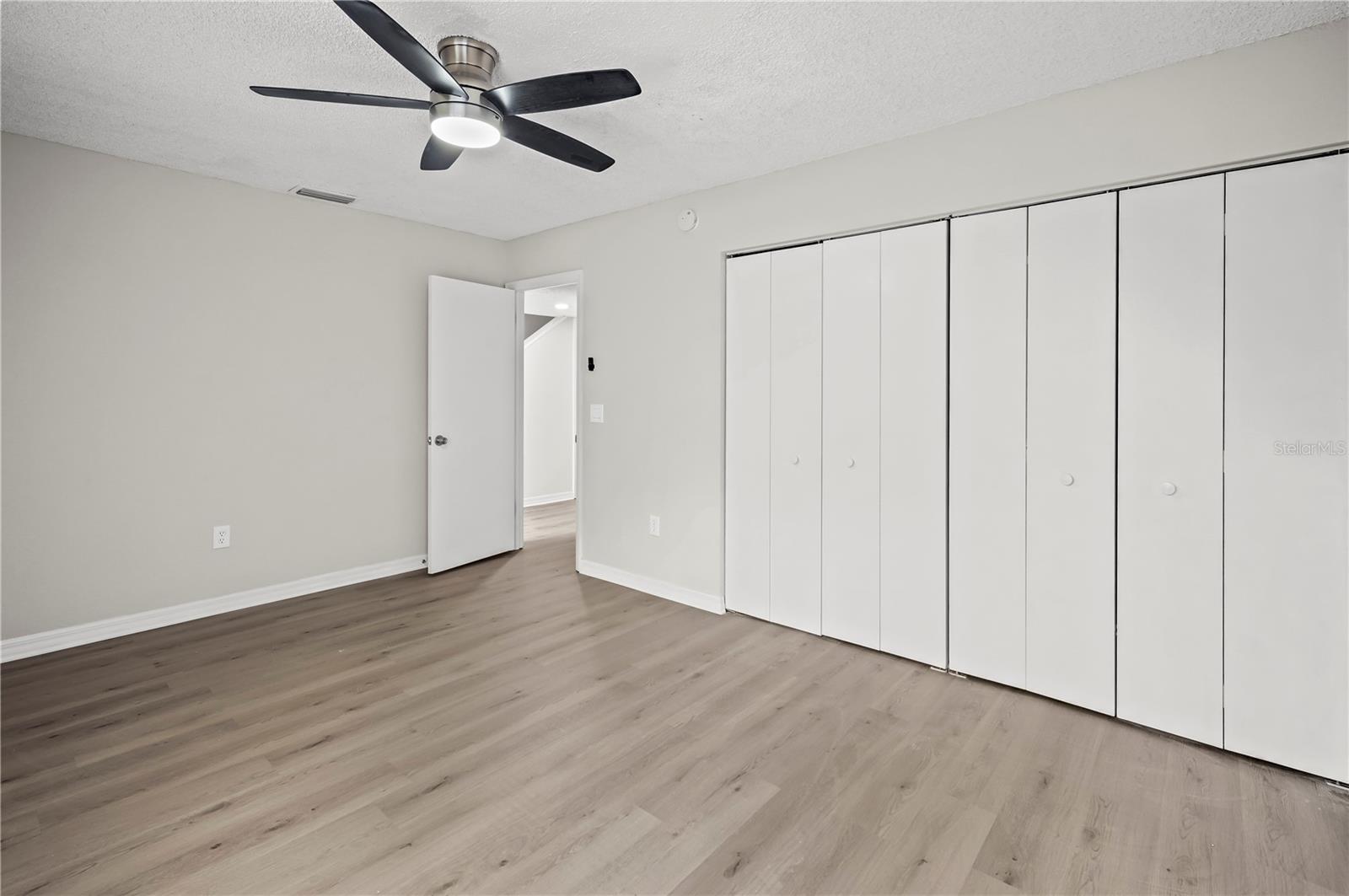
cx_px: 674
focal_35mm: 16
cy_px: 448
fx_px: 599
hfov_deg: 96.8
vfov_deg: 73.6
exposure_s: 1/2
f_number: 8
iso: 400
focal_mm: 16
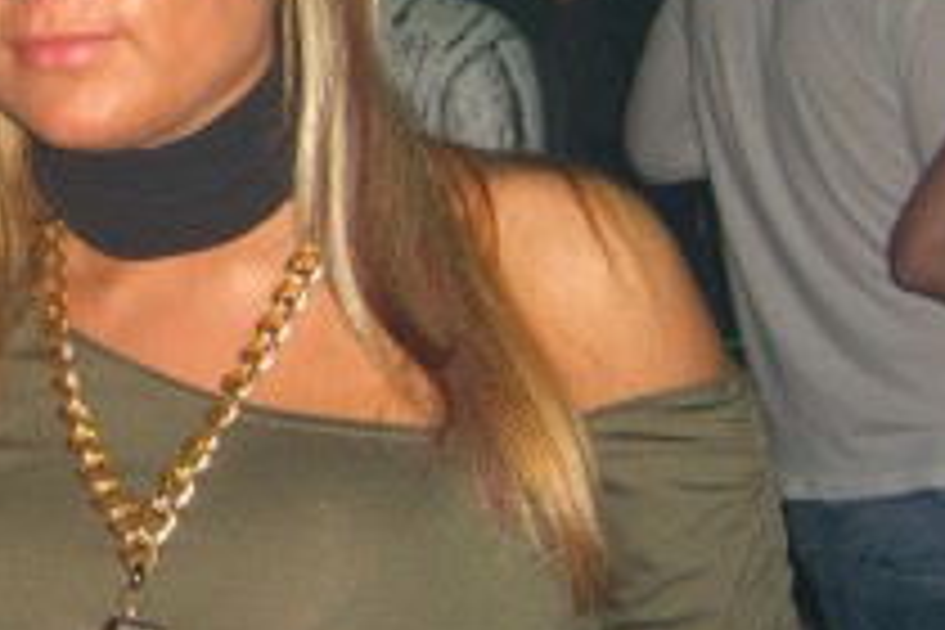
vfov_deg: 12.1
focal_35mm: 113
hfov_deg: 17.6
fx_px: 2966
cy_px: 153
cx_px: -22
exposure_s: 1/60
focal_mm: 7.9
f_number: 2.8
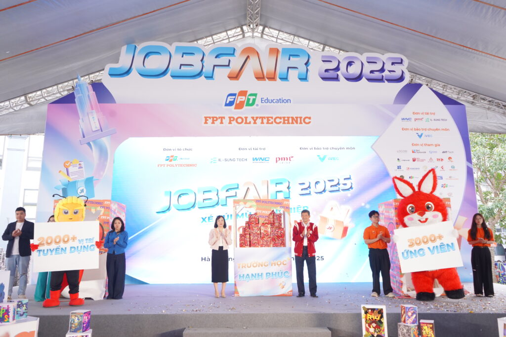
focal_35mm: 28
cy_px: 168
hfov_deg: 65.5
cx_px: 253
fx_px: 394
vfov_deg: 46.4
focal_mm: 28
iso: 1000
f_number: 5.6
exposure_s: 1/200
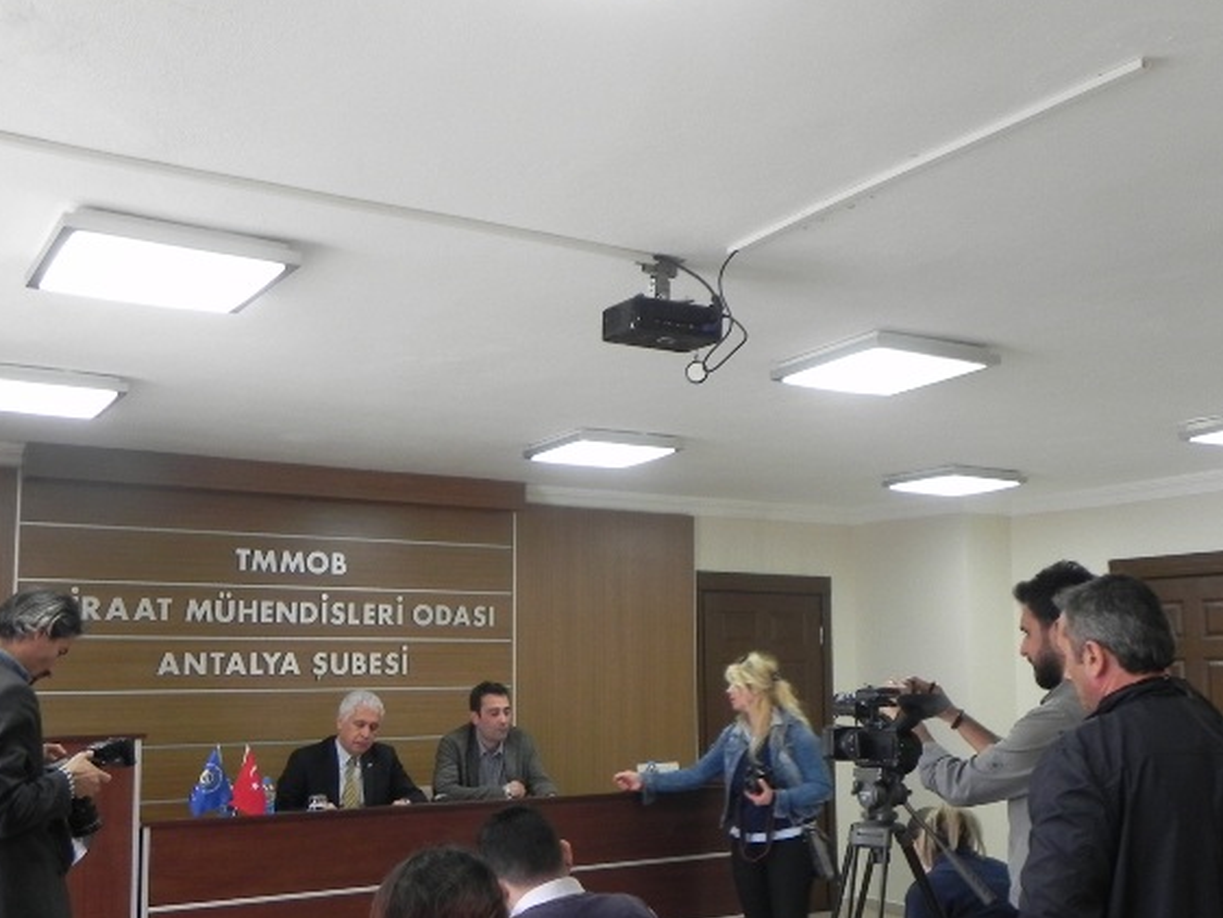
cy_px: 553
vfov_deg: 38.5
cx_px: 542
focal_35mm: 37
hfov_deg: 50.0
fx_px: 1308
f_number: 2.8
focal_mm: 4.6
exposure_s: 1/30
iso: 170
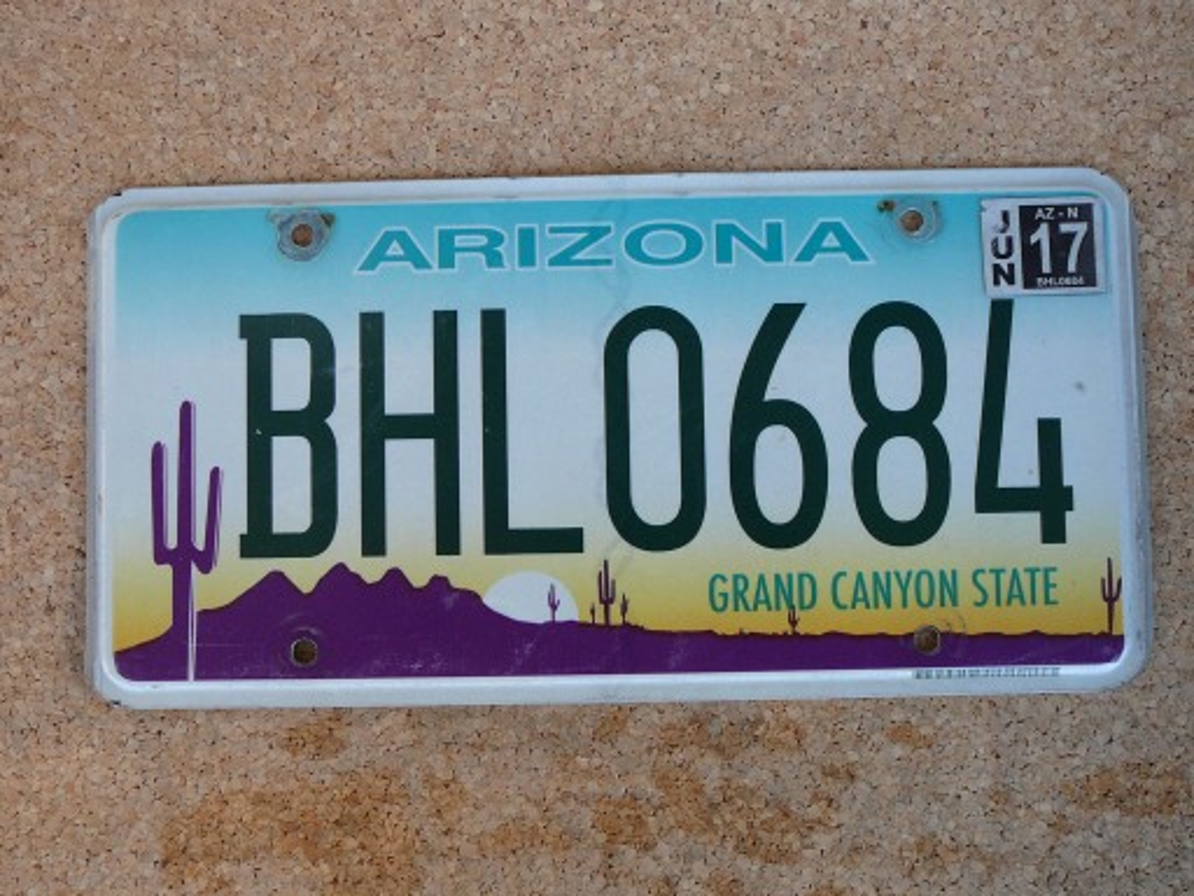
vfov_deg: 33.6
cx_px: 597
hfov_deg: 43.9
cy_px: 448
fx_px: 1483
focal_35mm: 43
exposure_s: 1/60
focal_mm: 6.4
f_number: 3.2
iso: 80
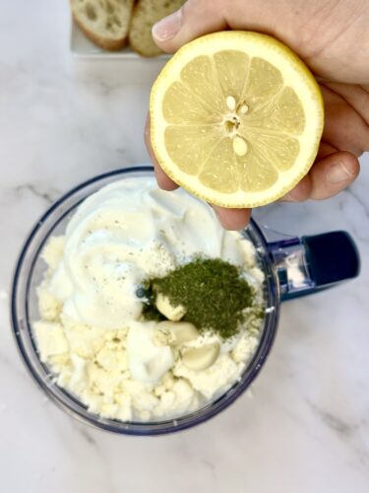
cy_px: 246
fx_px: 682
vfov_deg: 39.7
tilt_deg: -80.7
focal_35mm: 48
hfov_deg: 30.3
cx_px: 184
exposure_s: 1/264
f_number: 1.78
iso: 80
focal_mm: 6.86
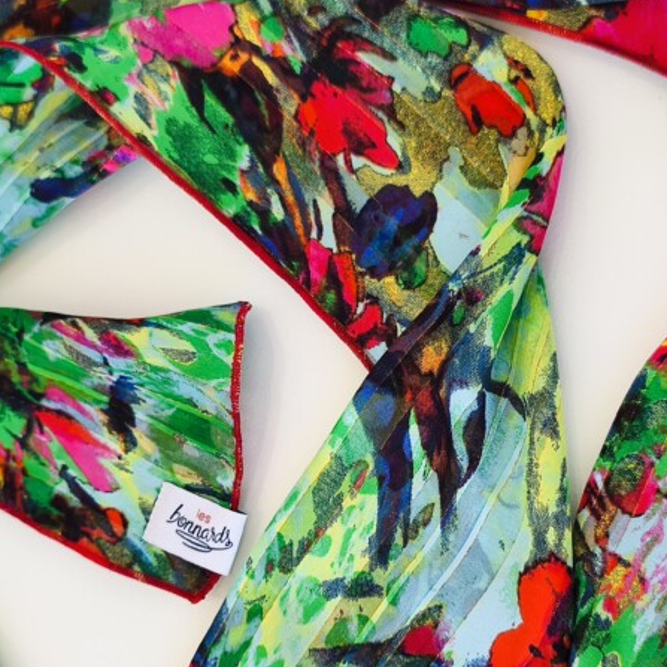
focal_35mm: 38
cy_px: 442
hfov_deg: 43.9
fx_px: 828
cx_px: 333
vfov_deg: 43.3
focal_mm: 6.14
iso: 50
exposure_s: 1/30
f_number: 1.65
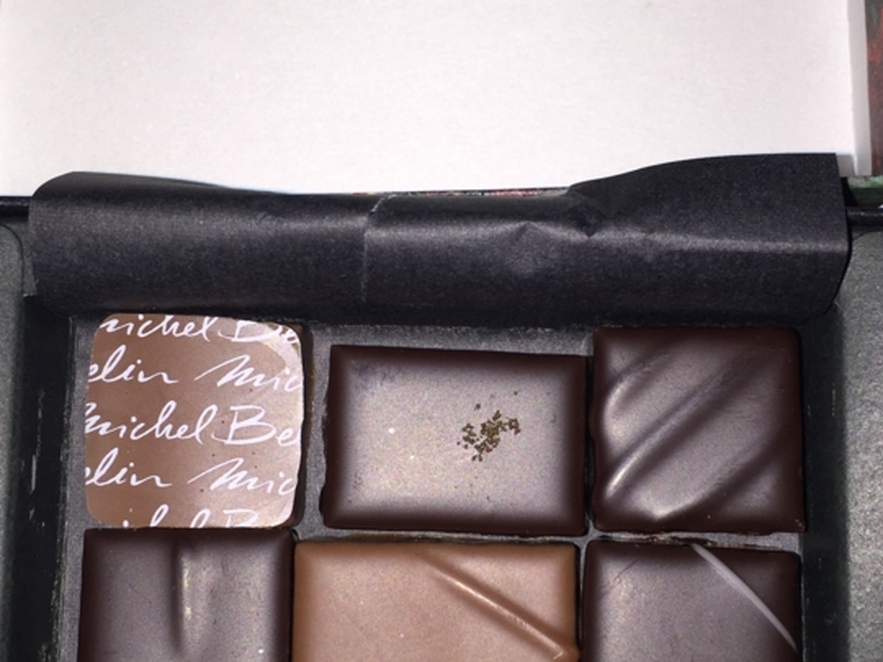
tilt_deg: -79.0
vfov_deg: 26.5
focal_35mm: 55
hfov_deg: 34.9
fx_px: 1403
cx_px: 453
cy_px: 278
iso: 32
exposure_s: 1/140
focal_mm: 4.15
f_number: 2.2
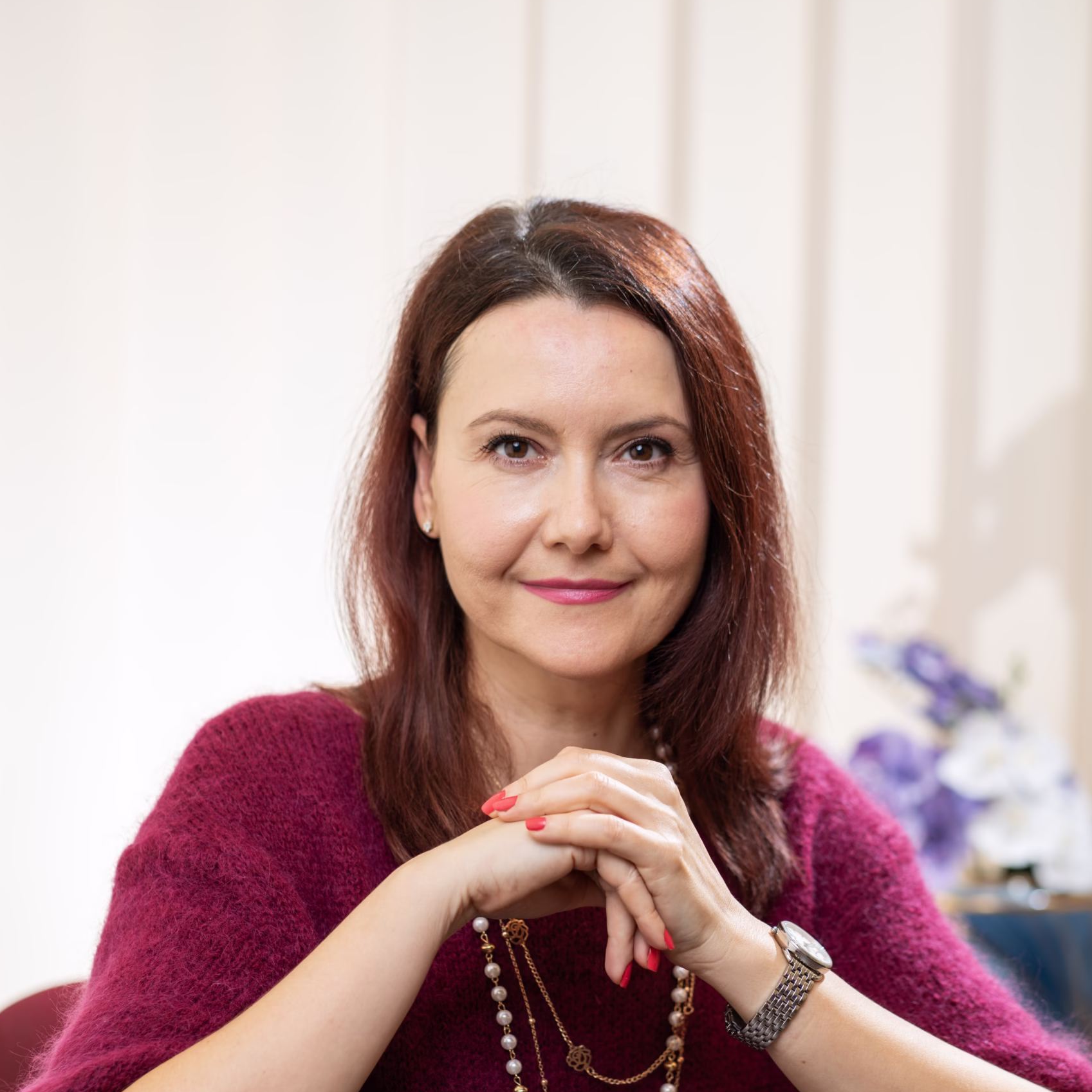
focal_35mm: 109
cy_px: 743
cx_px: 544
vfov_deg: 15.9
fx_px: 3890
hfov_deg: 16.0
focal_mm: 85
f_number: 2.8
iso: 100
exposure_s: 1/60
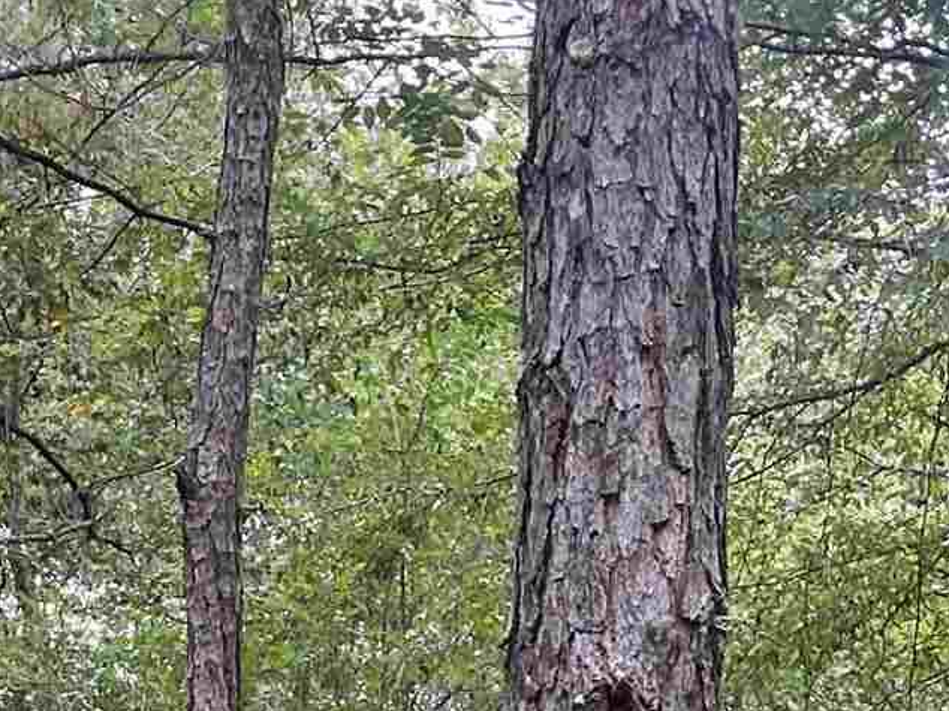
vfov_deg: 11.4
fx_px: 3453
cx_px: 91
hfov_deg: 15.5
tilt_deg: +2.2
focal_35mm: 126
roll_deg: -0.6
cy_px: 931
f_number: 1.6
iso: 50
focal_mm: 5.1
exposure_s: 1/121
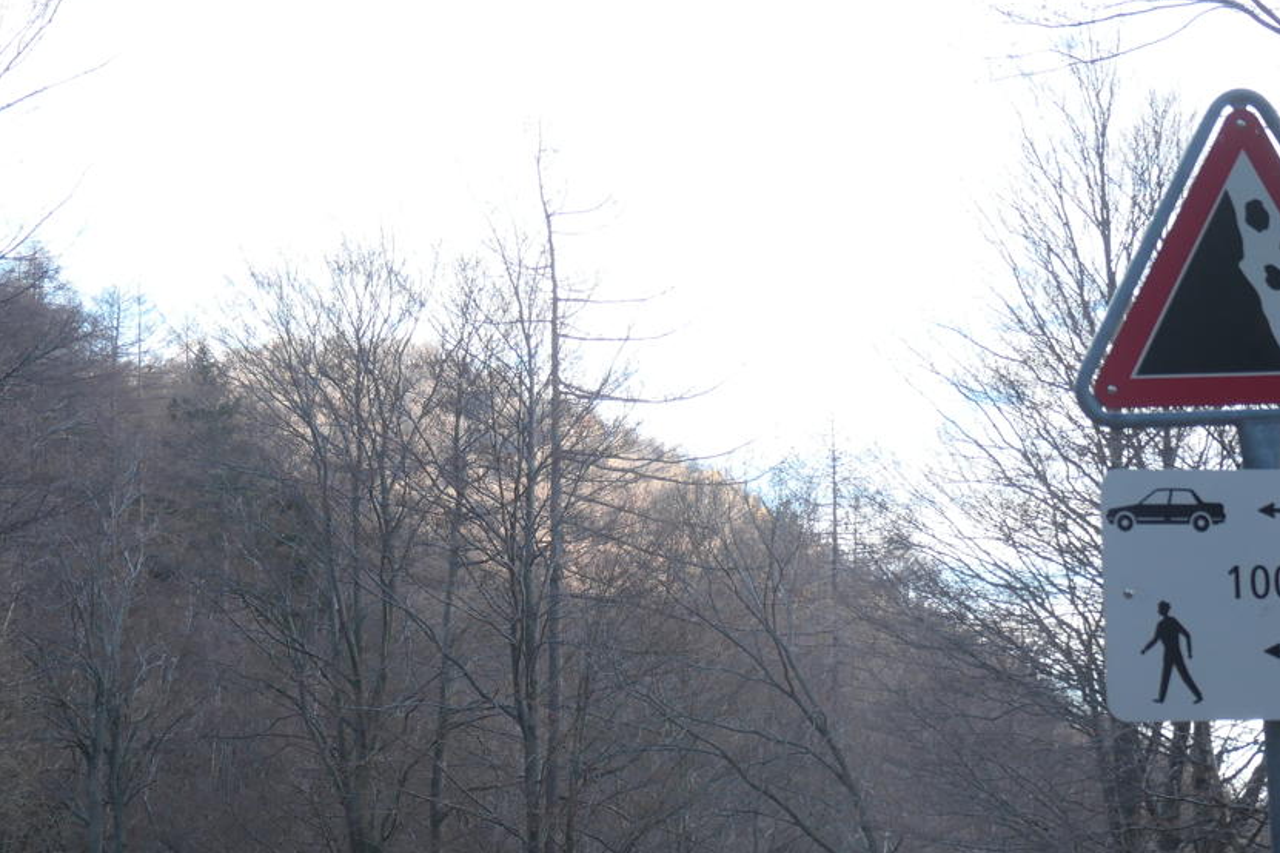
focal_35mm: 65
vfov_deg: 20.7
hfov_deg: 30.9
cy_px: 674
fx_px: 2311
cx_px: 587
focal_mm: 13.1
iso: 200
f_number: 3.7
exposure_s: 1/160
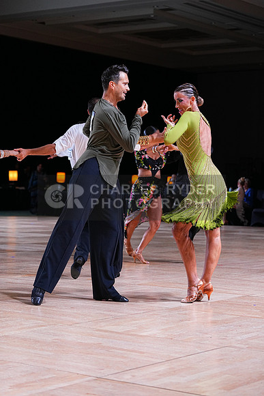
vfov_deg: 25.1
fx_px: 890
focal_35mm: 81
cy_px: 198
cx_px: 132
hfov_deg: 16.9
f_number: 4
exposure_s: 1/400
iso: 1600
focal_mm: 81
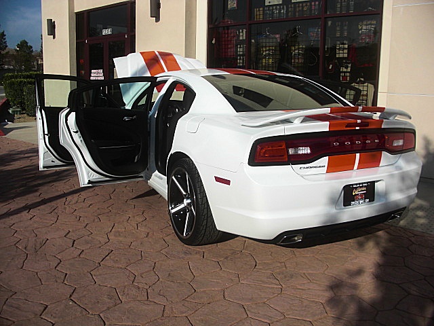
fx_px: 451
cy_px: 163
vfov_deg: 39.7
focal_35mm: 36
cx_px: 217
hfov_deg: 51.4
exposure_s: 1/200
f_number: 7.9
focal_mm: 6.3
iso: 50
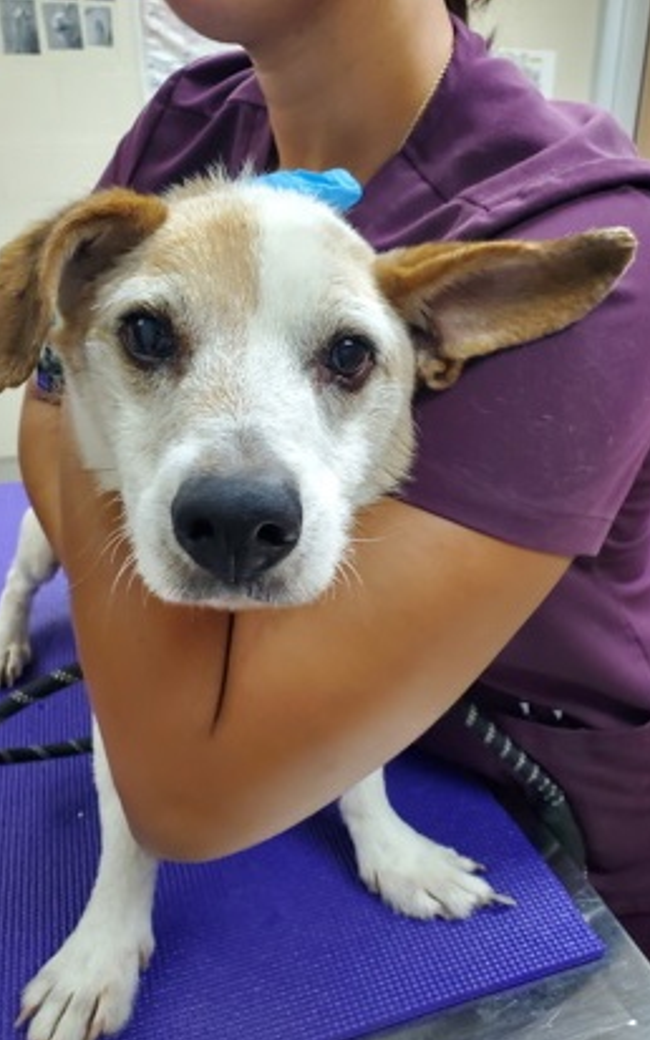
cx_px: 336
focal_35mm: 28
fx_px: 794
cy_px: 526
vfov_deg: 66.5
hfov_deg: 44.5
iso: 500
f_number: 2.4
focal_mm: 4.3
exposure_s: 1/120
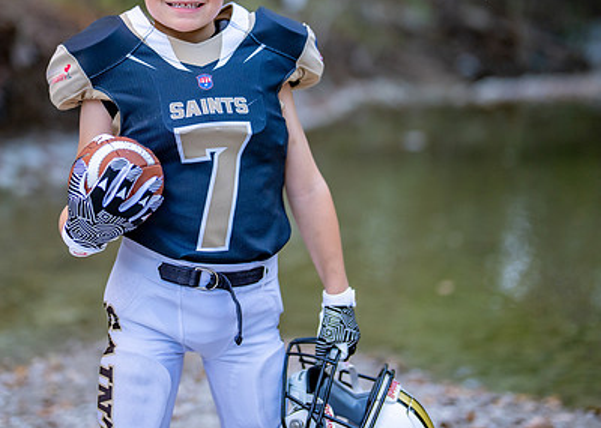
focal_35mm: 82
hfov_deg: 24.2
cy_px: 107
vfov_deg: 17.3
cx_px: 225
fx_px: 1398
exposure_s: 1/500
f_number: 1.2
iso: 500
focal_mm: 50
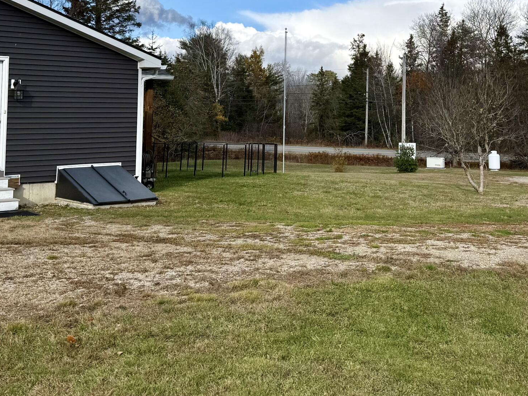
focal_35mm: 49
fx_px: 747
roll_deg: +0.0
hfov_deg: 38.5
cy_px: 44
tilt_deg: +5.4
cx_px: 346
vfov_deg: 28.6
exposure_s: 1/4975
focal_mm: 6.76
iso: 80
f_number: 1.78
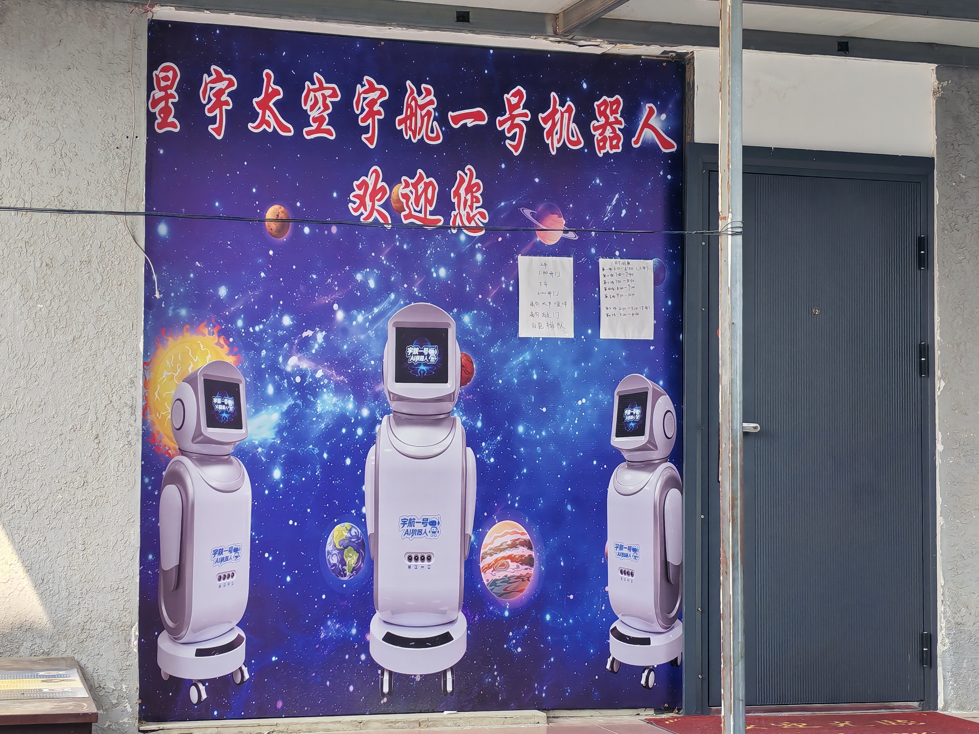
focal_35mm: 64
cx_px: 490
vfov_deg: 22.9
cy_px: 367
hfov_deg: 30.3
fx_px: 1810
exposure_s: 1/150
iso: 50
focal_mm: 5.52
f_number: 1.95
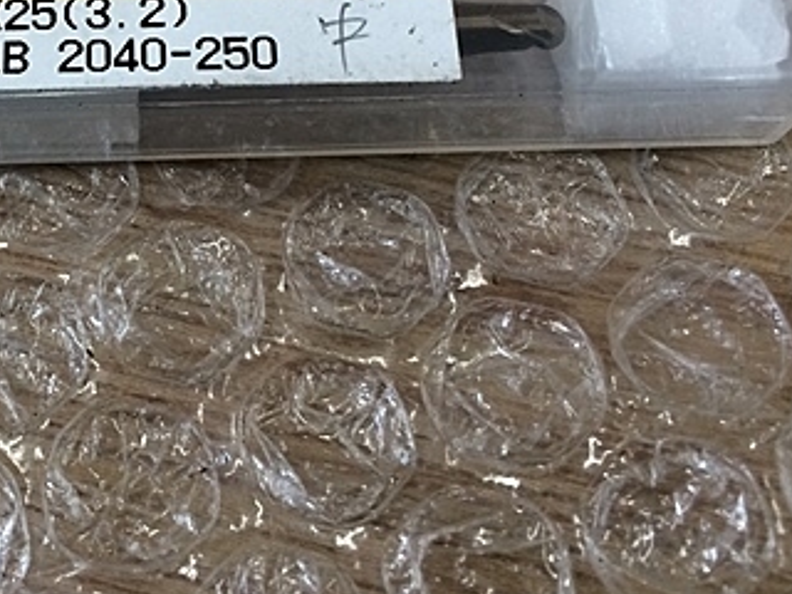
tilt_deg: -66.2
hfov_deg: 31.8
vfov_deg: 24.5
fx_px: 1327
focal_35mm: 58
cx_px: 92
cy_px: 52
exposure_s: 1/40
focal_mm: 4.15
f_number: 2.2
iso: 40
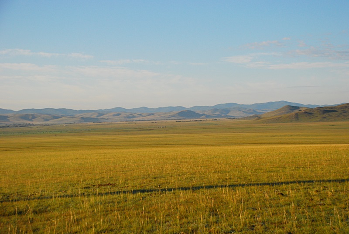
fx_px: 641
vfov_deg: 20.7
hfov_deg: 30.5
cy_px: 117
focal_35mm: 66
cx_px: 174
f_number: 5.6
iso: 400
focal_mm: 44
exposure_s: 1/1250
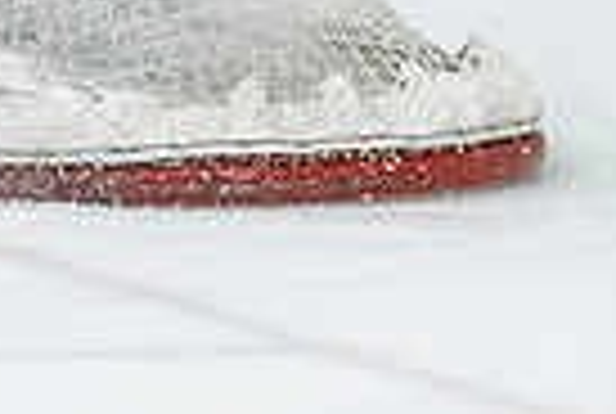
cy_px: -398
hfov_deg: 3.3
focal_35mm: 621
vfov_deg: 2.2
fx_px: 10649
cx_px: -763
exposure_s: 1/640
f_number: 3.2
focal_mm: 100
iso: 2000
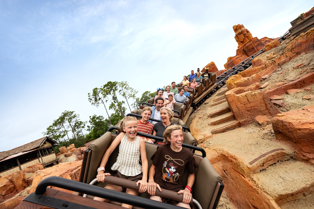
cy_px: 104
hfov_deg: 104.3
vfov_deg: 81.2
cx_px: 157
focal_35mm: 14
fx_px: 122
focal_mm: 14
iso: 500
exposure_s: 1/800
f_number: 5
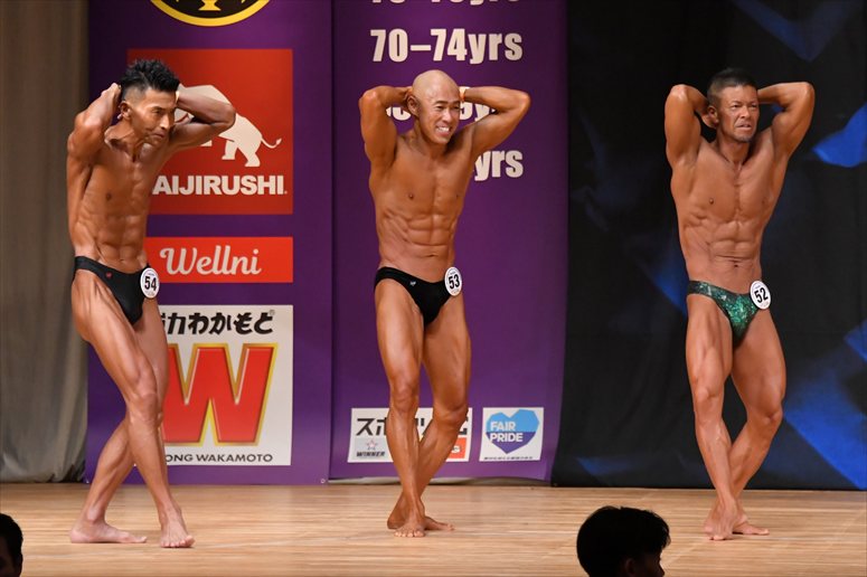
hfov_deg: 7.2
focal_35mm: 285
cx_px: 434
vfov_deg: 4.8
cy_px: 288
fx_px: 6860
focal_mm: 190
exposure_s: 1/400
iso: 5000
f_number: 5.6
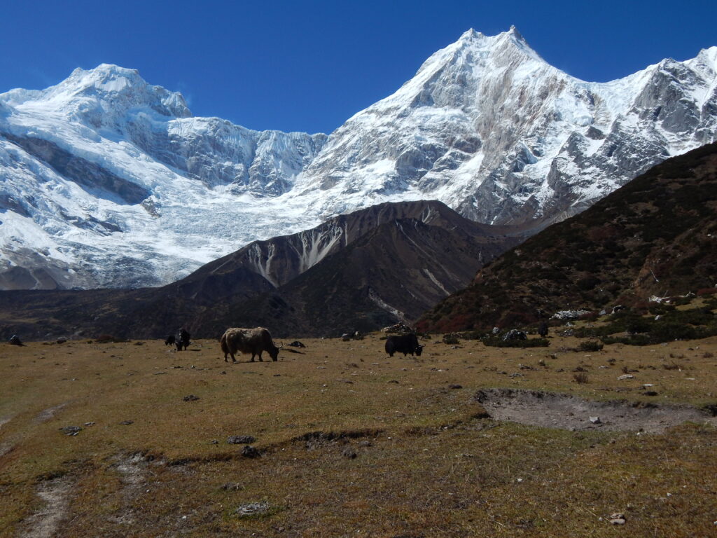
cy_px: 269
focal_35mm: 31
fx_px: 642
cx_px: 358
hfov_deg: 58.4
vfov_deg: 45.4
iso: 125
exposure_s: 1/800
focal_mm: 5.6
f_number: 6.5
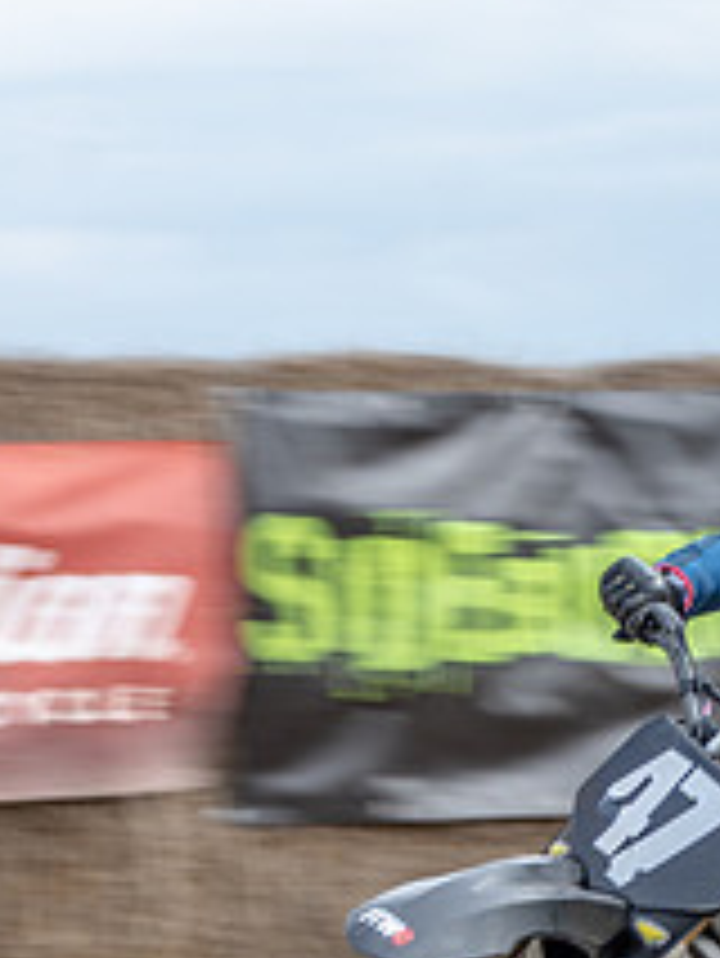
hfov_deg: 3.0
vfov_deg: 4.0
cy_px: 847
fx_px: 13742
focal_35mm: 496
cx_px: 706
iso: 100
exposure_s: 1/100
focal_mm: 116
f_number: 8
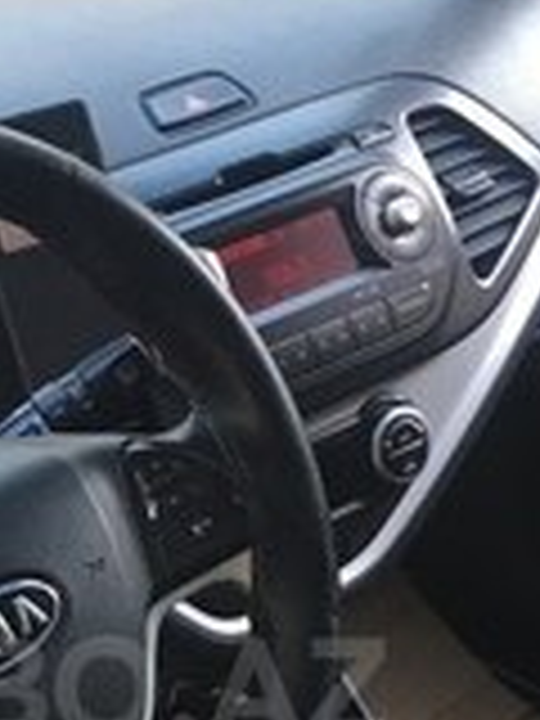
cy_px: 688
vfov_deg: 21.2
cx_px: 40
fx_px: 1872
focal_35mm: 90
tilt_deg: -32.7
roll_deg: +0.2
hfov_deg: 16.2
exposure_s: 1/33
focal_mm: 4.15
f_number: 2.2
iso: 32
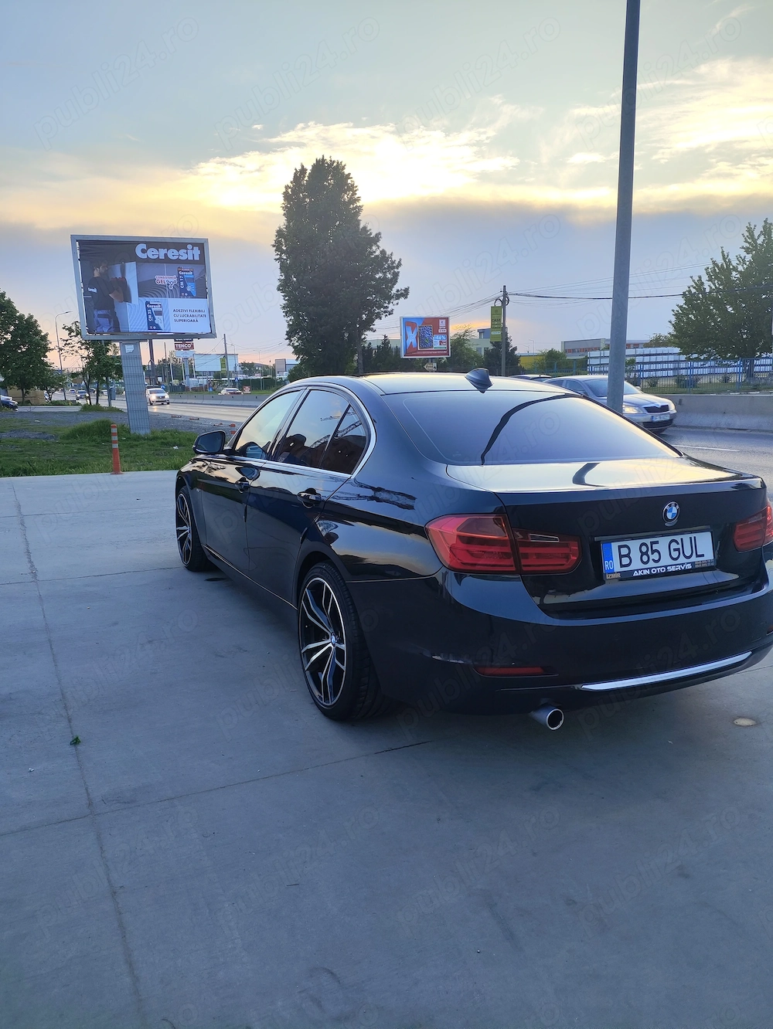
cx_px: 386
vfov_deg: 69.4
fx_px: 744
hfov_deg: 54.9
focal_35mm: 25
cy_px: 514
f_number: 1.79
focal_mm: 4.71
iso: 50
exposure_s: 1/310
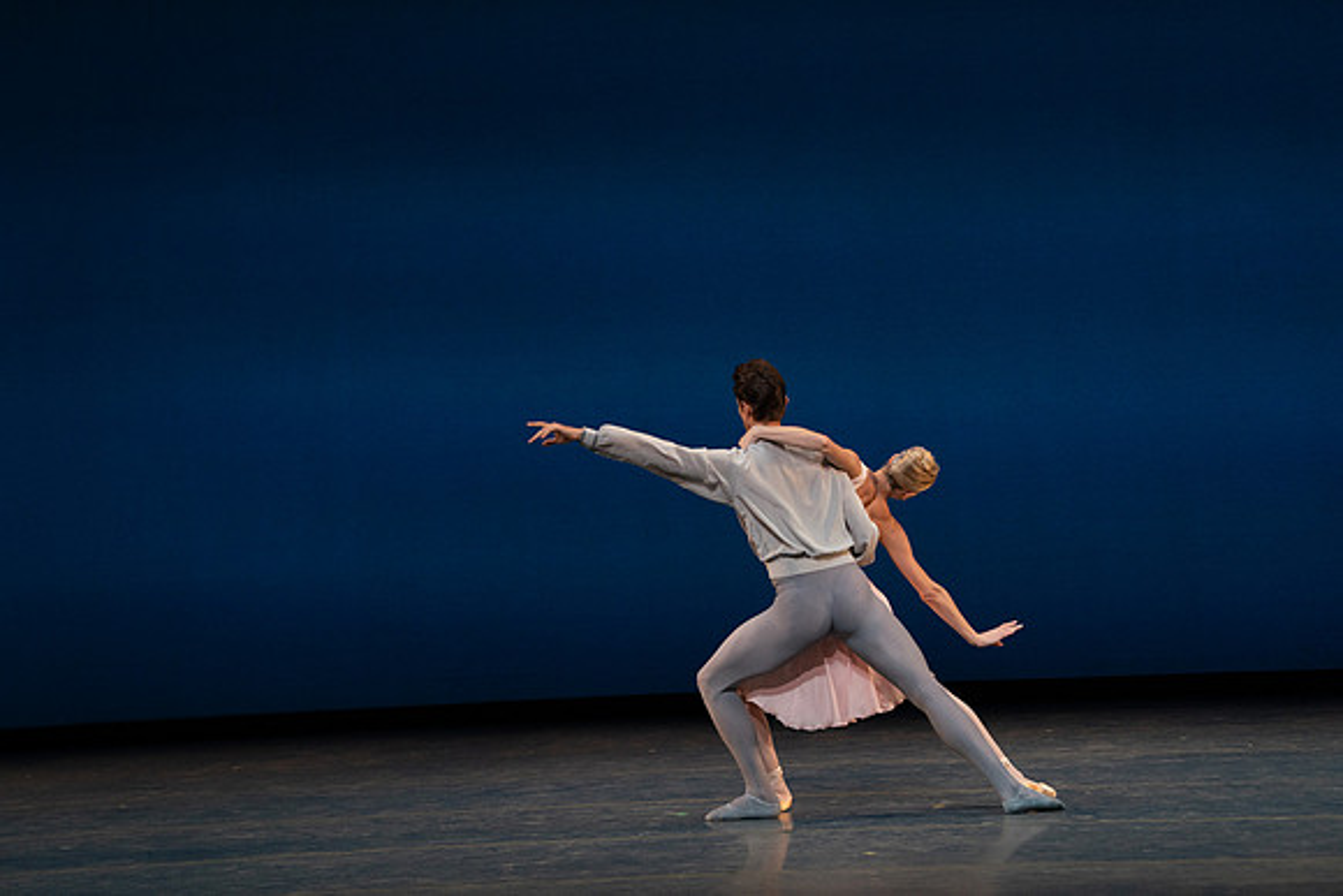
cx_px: 672
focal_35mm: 200
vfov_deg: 6.9
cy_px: 448
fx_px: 7463
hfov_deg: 10.3
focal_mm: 200
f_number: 8
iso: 3200
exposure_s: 1/500
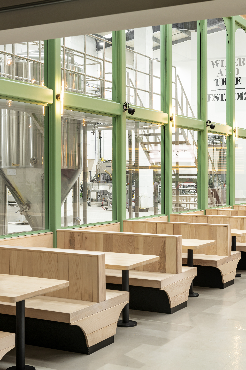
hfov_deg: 26.0
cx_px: 123
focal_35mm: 52
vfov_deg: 38.2
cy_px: 185
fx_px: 533
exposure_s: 1/5
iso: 200
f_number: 10
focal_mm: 52
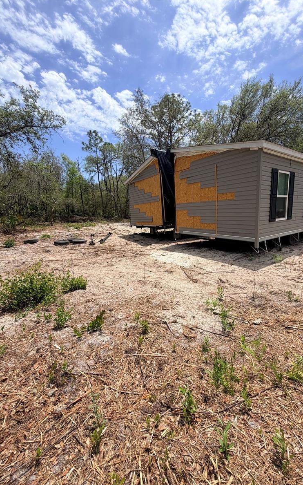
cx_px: 174
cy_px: 244
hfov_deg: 74.3
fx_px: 198
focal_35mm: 15
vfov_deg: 101.5
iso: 20
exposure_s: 1/928
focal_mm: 2.22
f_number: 2.2
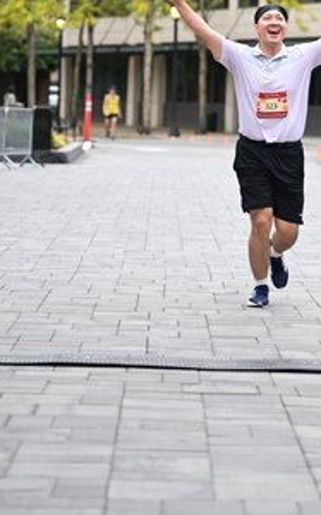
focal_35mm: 157
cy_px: 64
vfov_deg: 13.2
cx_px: 303
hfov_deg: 8.3
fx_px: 2202
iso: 640
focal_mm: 84
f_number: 2.8
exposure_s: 1/1600
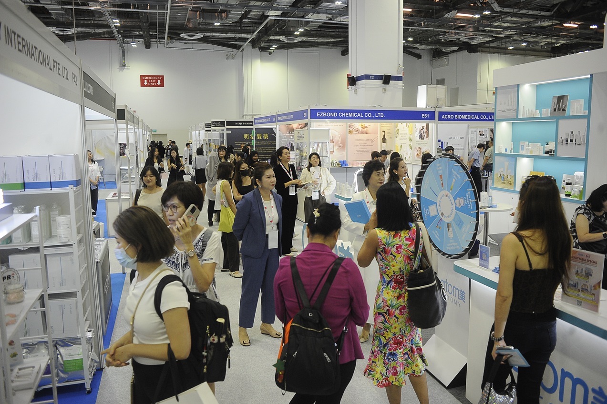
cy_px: 202
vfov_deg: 46.4
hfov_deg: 65.5
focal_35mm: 28
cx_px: 304
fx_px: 472
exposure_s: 1/160
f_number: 4
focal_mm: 28
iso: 2000
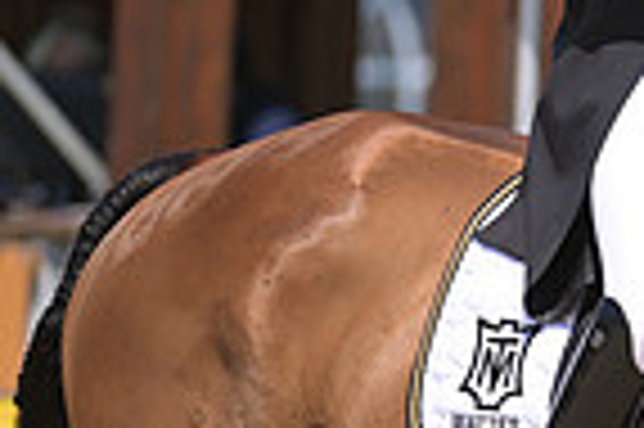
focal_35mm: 1098
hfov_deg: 1.9
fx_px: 19619
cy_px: -2
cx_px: 1270
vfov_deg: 1.2
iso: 220
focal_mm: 270
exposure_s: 1/1250
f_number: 5
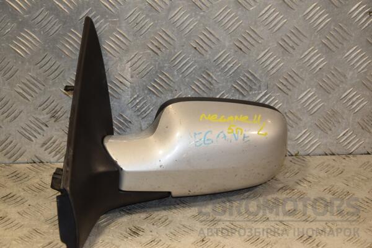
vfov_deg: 14.7
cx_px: 186
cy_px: 124
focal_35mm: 93
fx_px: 961
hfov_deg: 21.9
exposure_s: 1/200
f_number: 6.3
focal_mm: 62
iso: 800
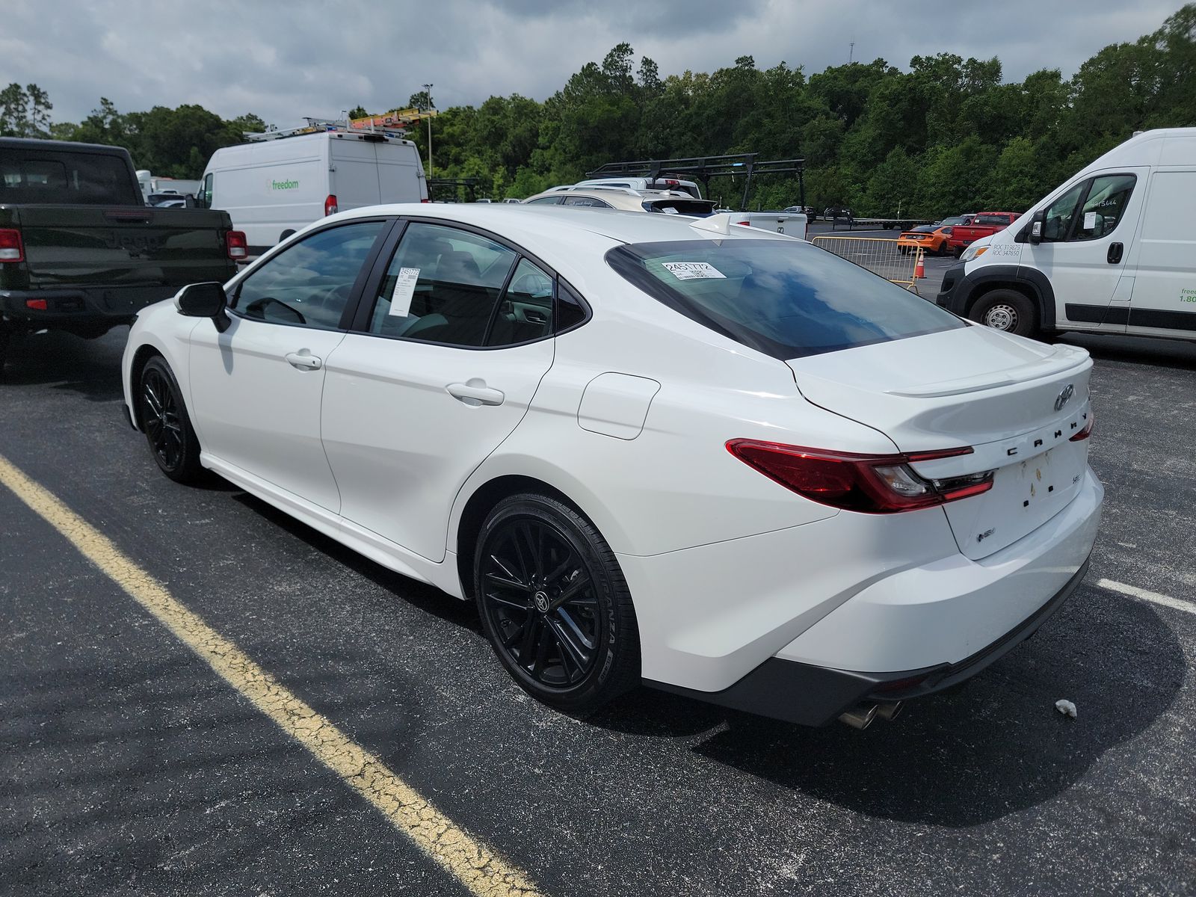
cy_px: 448
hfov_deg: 71.6
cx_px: 598
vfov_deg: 56.8
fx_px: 829
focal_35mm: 24
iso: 50
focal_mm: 6.7
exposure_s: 1/2054
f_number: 1.8
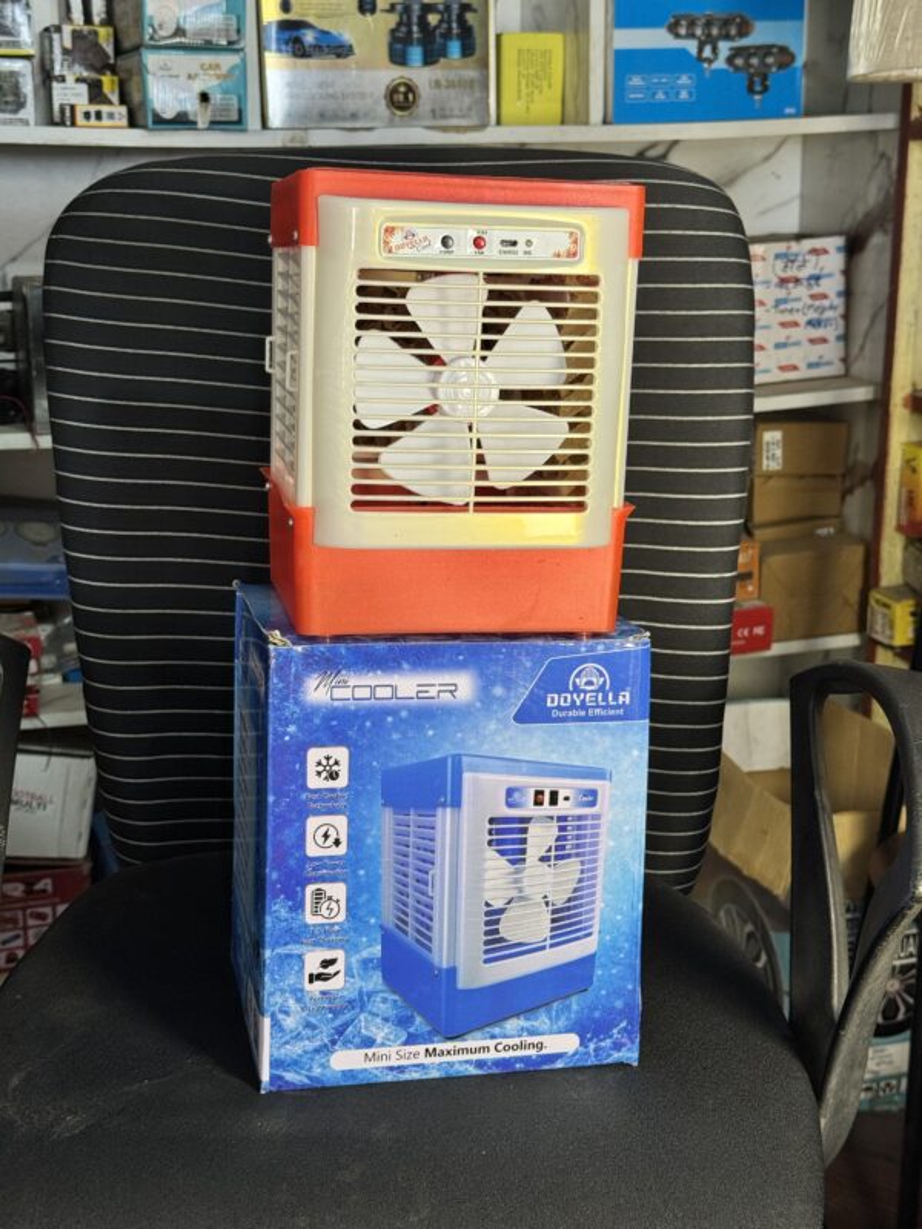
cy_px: 614
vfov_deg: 39.7
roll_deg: -0.3
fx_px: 1705
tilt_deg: -14.4
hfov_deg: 30.3
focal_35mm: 48
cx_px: 461
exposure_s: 1/100
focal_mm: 6.76
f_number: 1.78
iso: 64
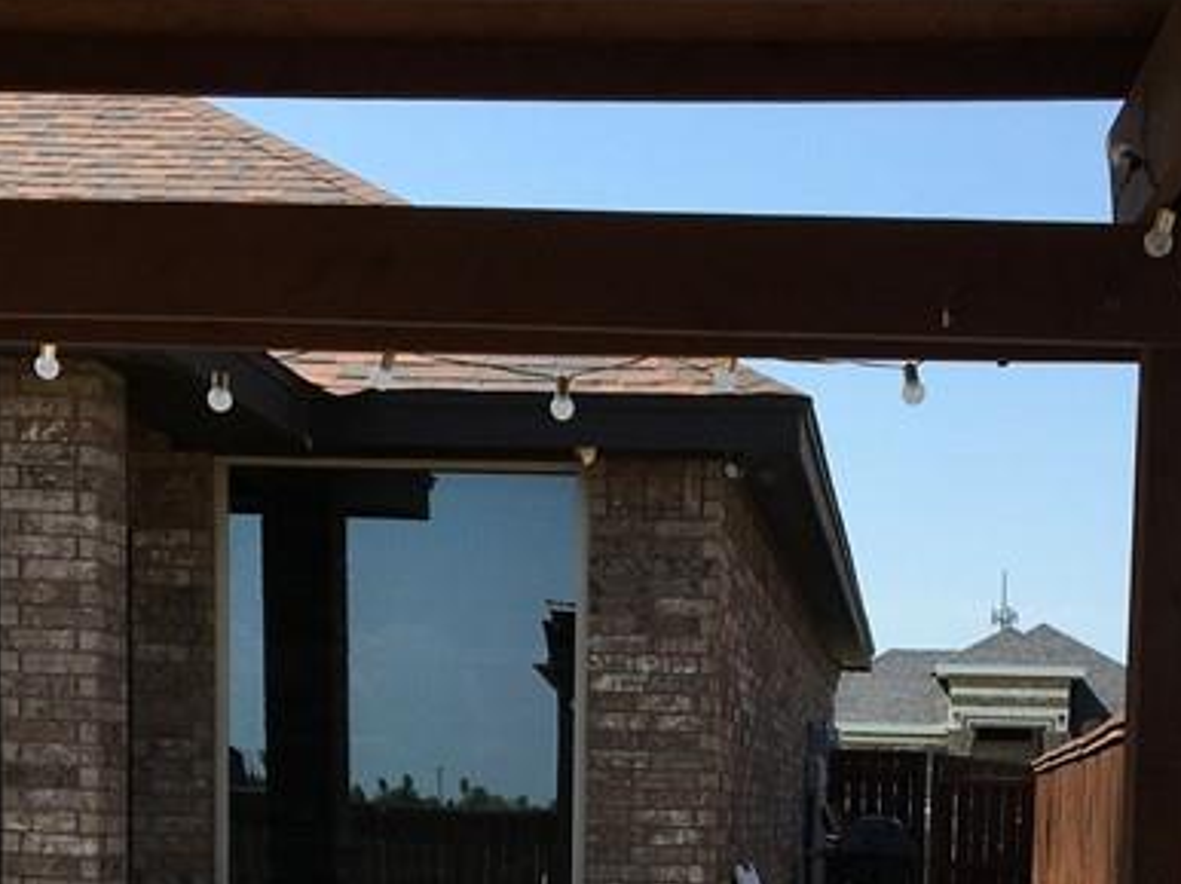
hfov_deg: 25.3
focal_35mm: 77
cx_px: 753
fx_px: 2625
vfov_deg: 18.2
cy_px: 1040
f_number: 2.2
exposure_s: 1/1748
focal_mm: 4.15
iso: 25
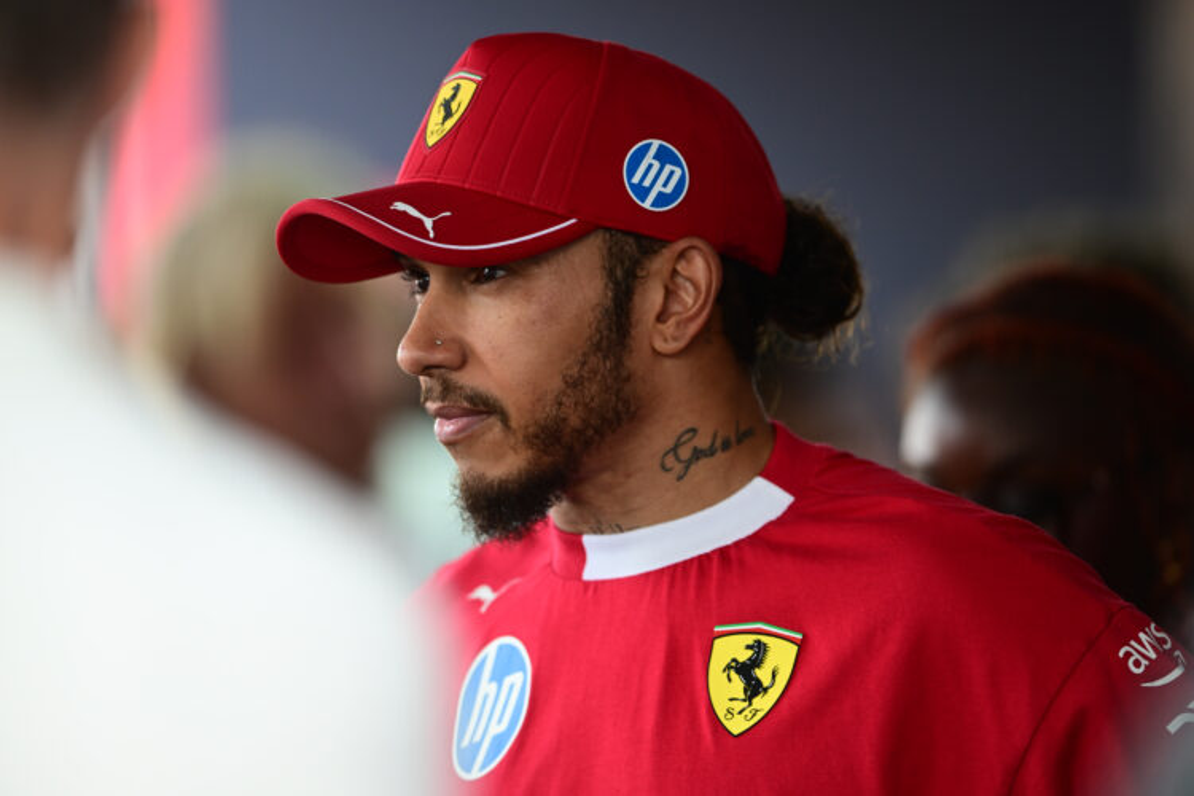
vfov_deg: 3.4
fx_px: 13266
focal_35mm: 400
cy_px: 398
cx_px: 597
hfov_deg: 5.2
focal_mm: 400
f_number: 2.8
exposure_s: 1/400
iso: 640
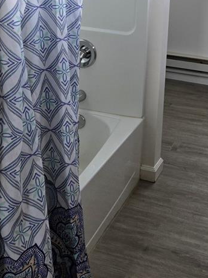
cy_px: 17
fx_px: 481
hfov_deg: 24.1
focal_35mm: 60
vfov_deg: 30.5
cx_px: 159
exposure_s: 1/180
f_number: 1.8
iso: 80
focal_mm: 5.4
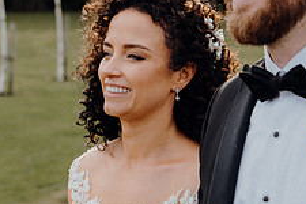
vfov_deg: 12.3
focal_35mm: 111
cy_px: 116
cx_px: 151
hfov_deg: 18.4
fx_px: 943
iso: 125
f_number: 3.5
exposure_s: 1/500
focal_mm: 43
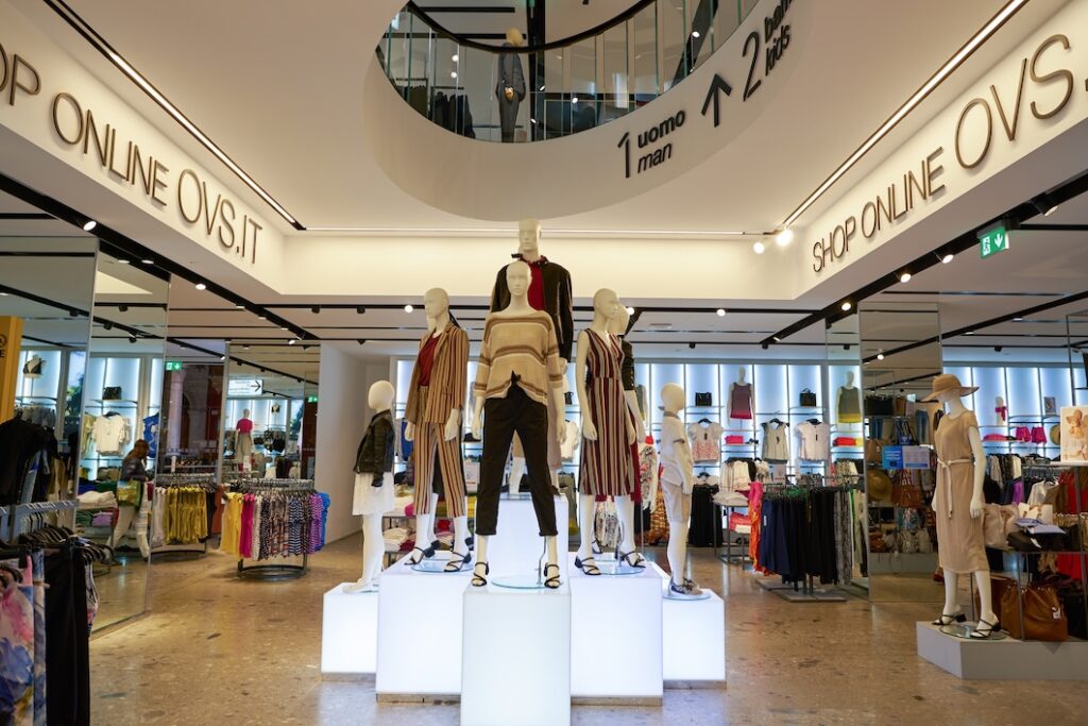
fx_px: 725
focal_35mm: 24
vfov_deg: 53.1
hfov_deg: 73.7
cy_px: 363
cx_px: 544
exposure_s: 1/60
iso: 200
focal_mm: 24
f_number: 5.6
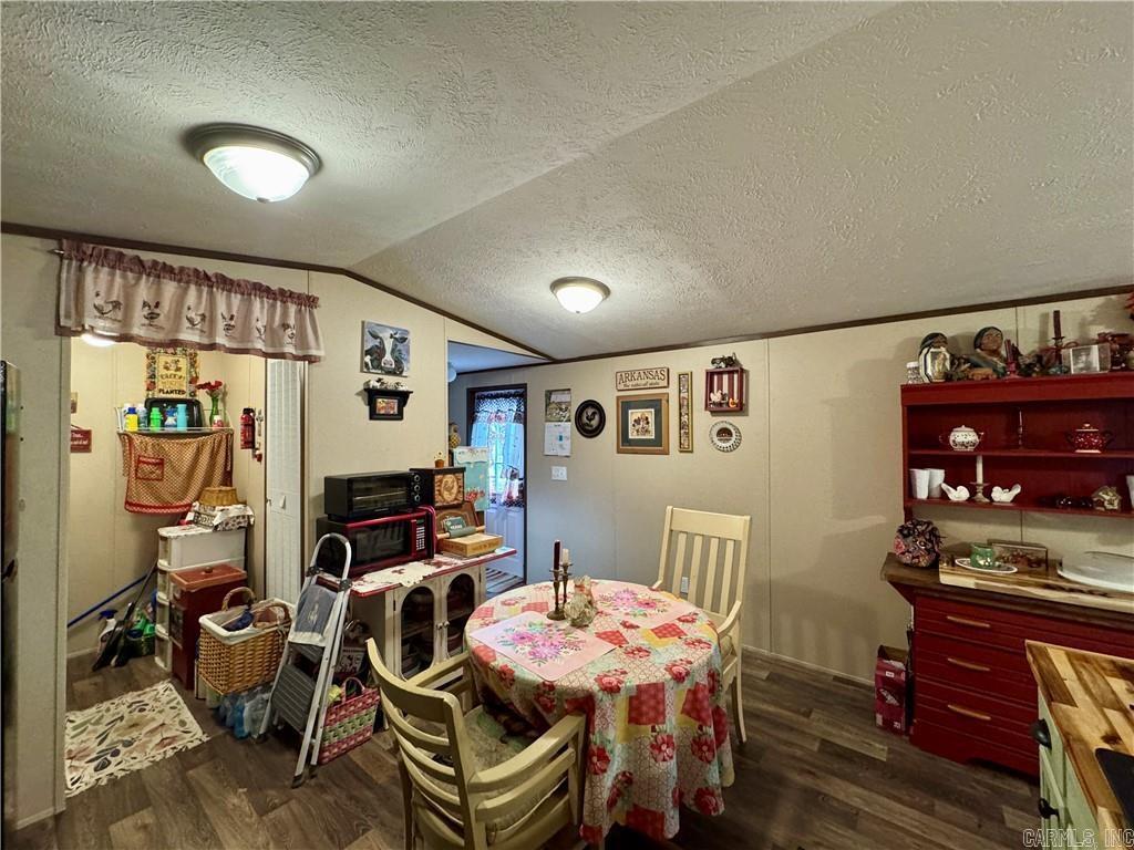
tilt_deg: +1.2
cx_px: 567
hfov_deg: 102.1
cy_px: 425
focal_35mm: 14
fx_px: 459
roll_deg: -0.5
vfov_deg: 85.7
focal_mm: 2.22
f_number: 2.2
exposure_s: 1/60
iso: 400
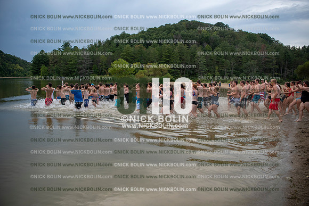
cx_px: 154
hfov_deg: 73.7
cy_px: 103
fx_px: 206
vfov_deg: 53.2
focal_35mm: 24
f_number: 3.2
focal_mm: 24
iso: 160
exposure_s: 1/800
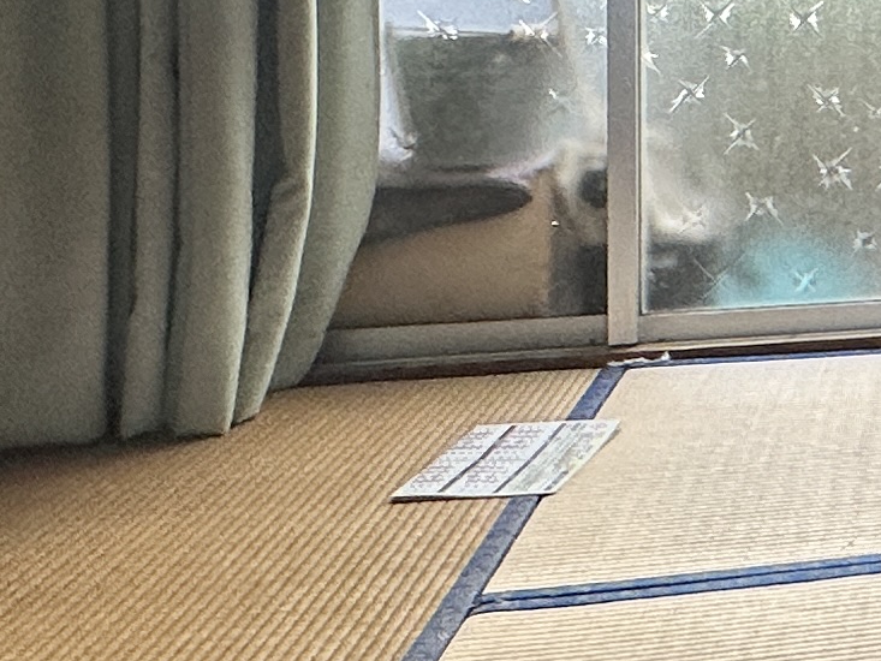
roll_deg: -1.3
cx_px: 1654
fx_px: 1960
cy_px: -90
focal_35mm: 77
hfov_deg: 18.6
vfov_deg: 18.3
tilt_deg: -2.6
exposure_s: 1/99
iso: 100
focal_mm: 2.22
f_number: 2.2
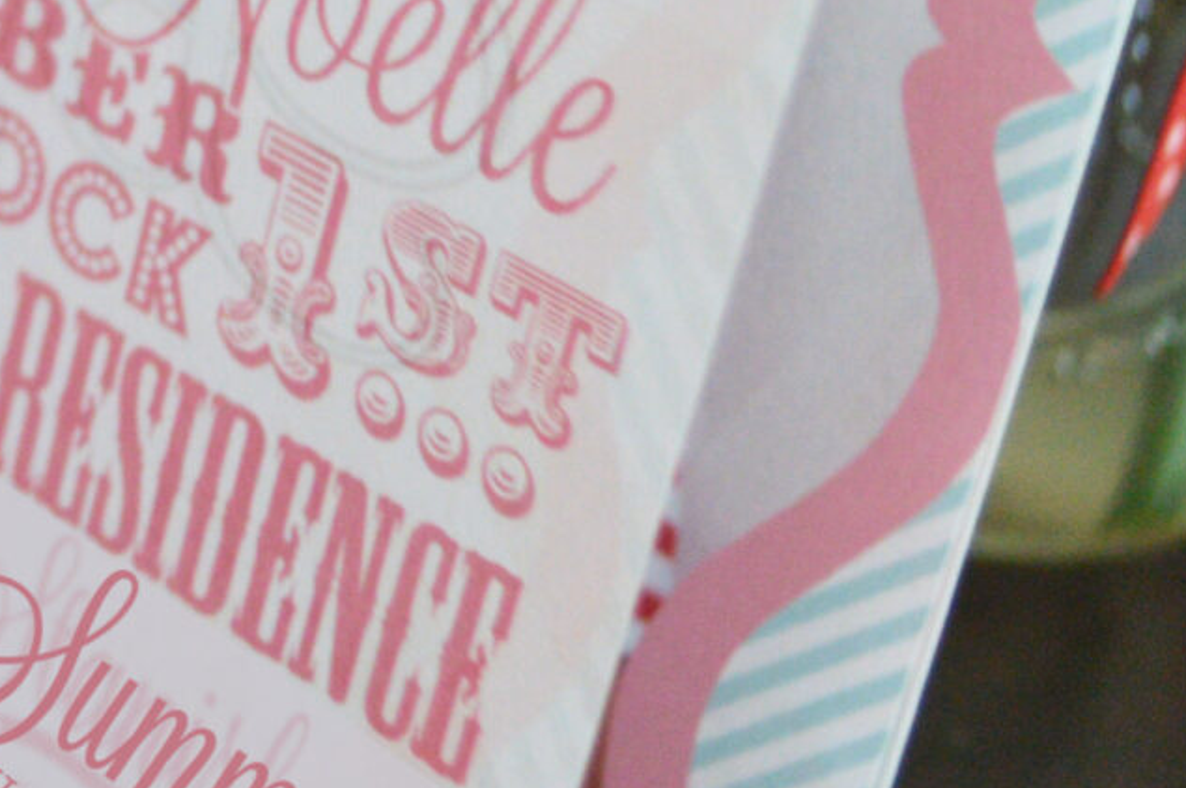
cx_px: -760
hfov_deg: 14.1
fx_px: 4377
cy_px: -353
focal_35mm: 133
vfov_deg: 10.0
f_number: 4
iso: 800
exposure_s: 1/15
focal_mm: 22
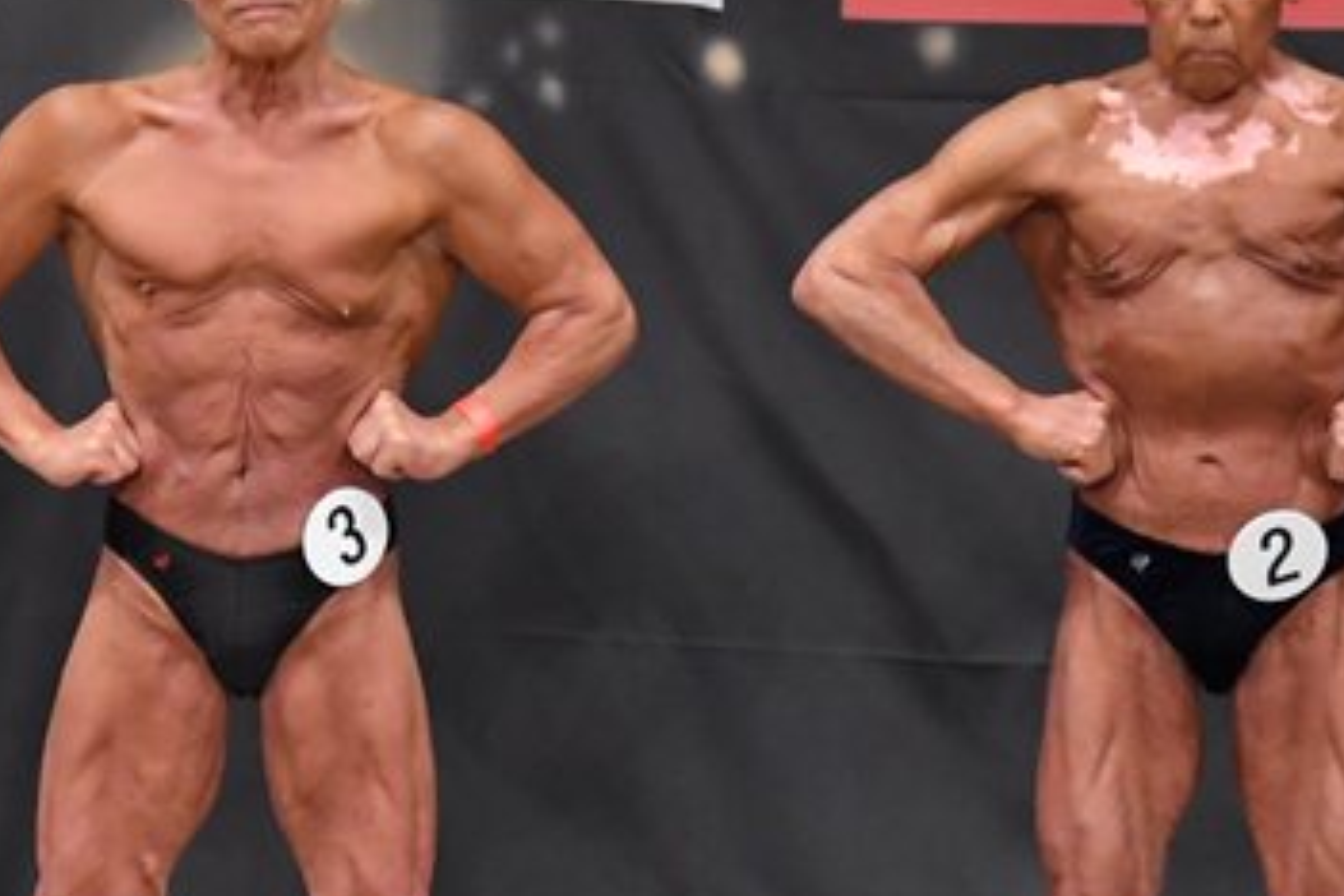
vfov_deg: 2.8
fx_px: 18553
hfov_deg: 4.1
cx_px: 25
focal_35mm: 497
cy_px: 594
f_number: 5.6
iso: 5000
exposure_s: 1/400
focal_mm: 150
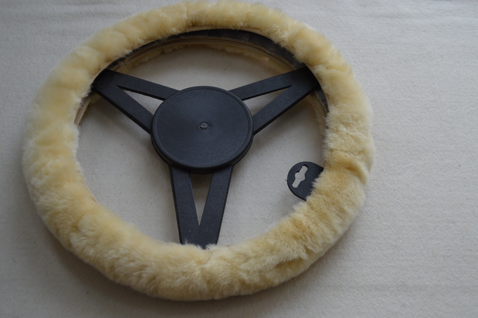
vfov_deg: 34.1
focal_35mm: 39
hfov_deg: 49.6
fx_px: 517
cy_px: 159
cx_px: 239
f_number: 5
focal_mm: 26
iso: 400
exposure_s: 1/100
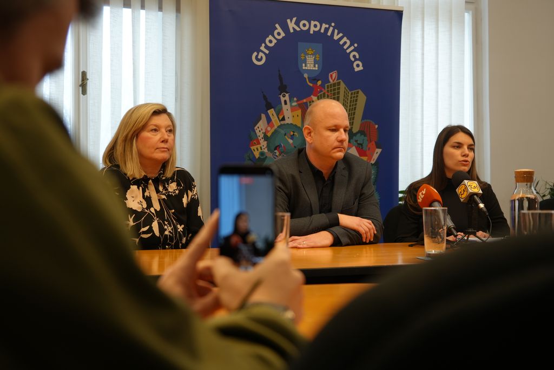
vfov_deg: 29.3
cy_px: 185
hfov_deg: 42.7
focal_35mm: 46
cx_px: 277
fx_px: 708
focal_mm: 46
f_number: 4.5
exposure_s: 1/160
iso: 800
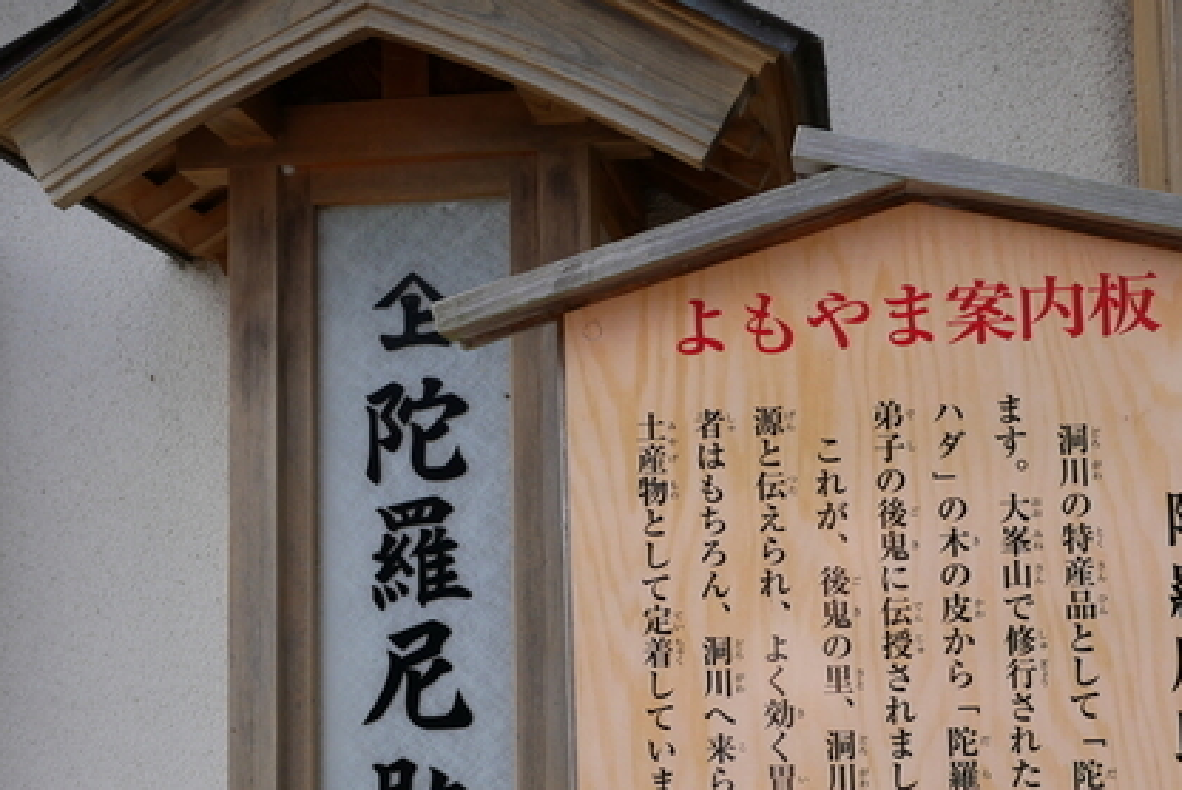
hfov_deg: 43.5
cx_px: 679
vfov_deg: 29.6
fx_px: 1478
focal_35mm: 45
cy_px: 553
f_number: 6.3
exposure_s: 1/250
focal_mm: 15
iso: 200
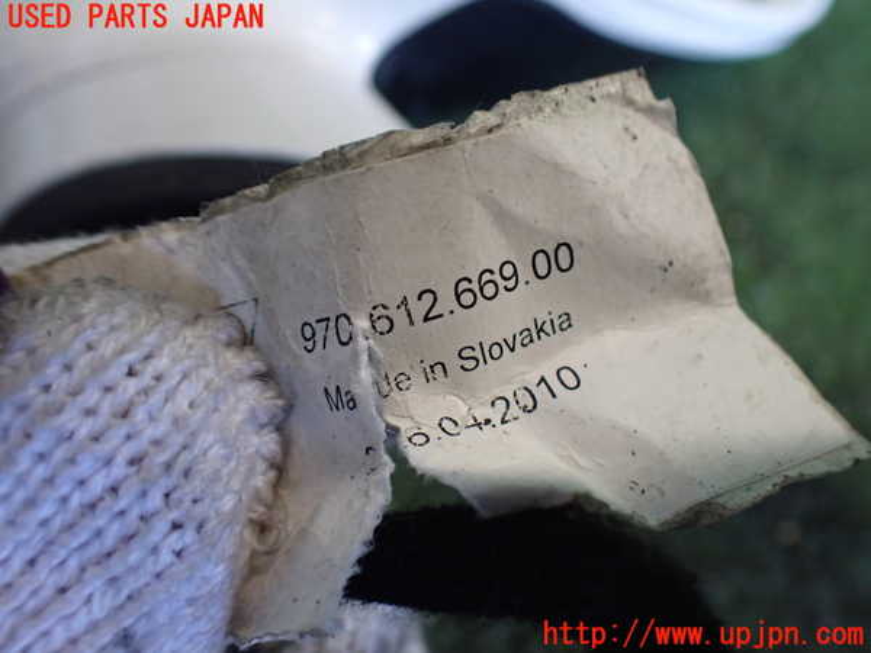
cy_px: 326
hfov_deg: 60.0
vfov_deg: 46.8
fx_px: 755
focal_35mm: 30
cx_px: 436
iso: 400
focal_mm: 5.4
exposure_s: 1/125
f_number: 2.3
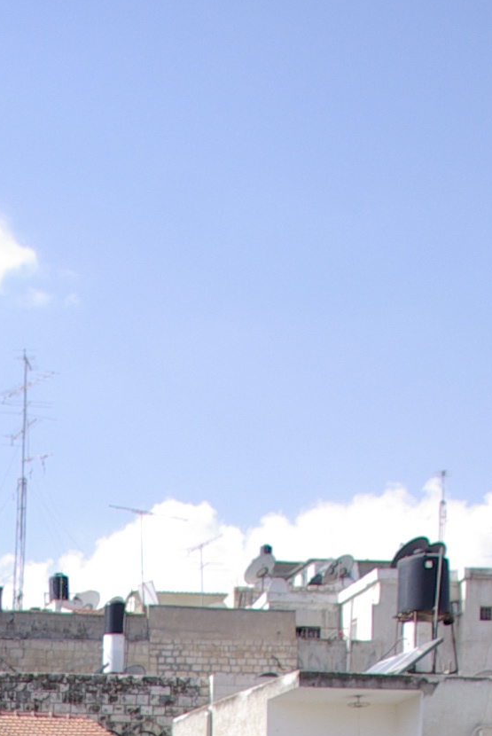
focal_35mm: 126
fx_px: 2577
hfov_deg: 10.6
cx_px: -222
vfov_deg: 13.9
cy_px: 1436
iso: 100
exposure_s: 1/250
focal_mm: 18
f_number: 6.7
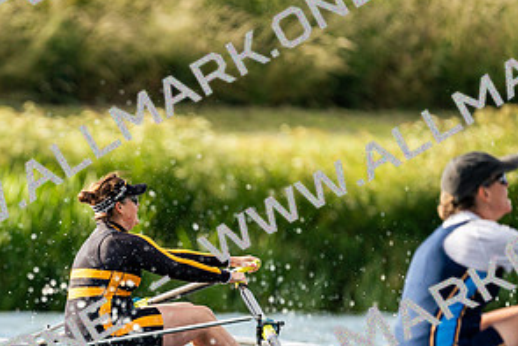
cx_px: 70
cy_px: 292
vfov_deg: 1.2
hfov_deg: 1.7
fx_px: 16986
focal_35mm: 1180
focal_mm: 600
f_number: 6.3
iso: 400
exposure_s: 1/2000
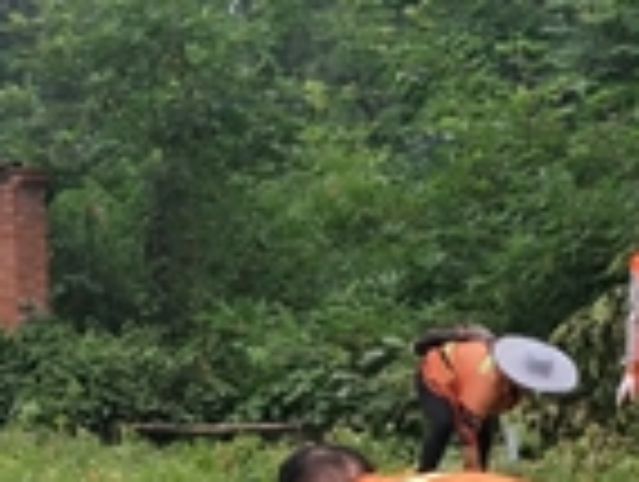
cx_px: 207
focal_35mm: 99
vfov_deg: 14.4
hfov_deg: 19.7
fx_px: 1831
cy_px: 604
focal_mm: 3.79
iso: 88
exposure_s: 1/400
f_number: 1.7
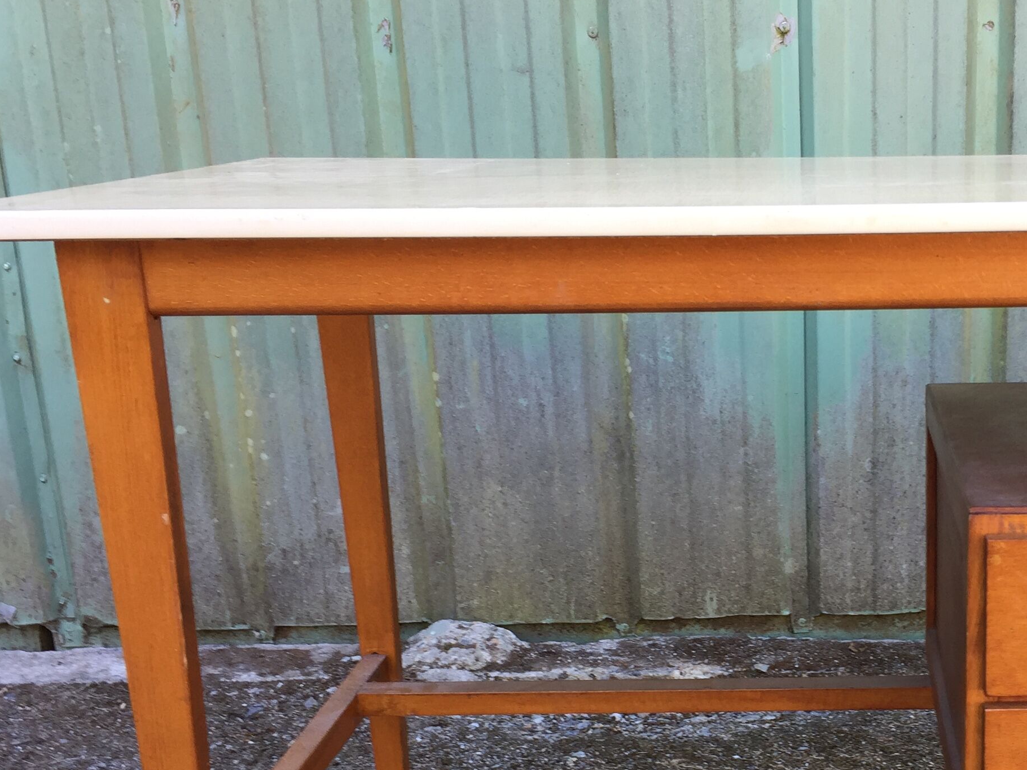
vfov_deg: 27.4
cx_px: 846
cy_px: 623
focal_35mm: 52
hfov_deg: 35.4
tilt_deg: -19.0
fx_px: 1543
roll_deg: -0.9
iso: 32
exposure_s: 1/50
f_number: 2.2
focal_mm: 4.15
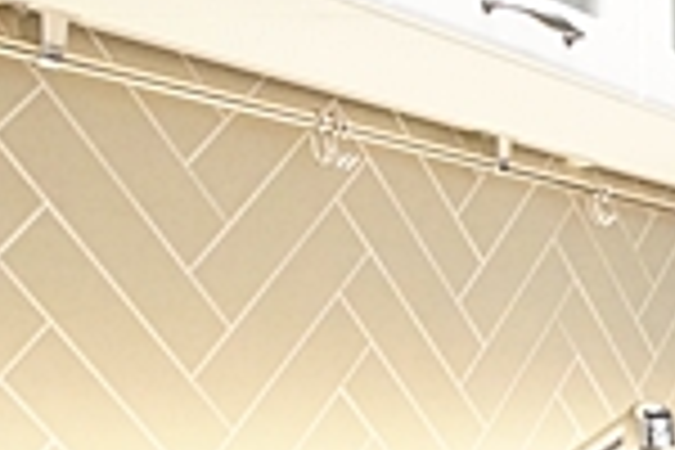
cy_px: 459
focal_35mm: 80
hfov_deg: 16.8
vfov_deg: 16.7
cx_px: 1444
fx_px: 1500
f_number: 9
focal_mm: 10
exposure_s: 1/160
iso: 3200
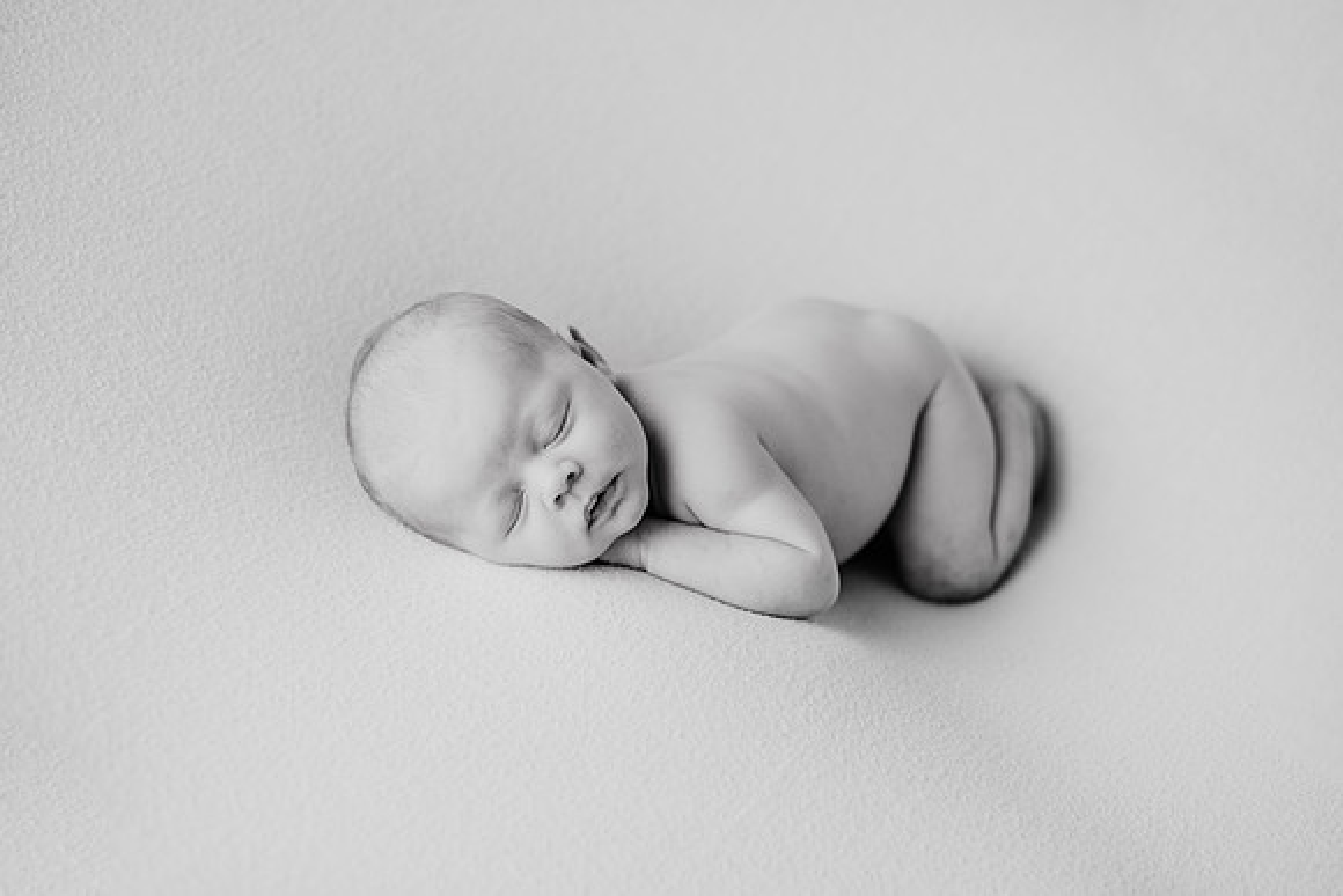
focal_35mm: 55
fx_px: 2062
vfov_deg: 24.5
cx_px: 711
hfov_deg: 36.1
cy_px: 451
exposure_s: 1/200
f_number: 2.2
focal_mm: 50
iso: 100
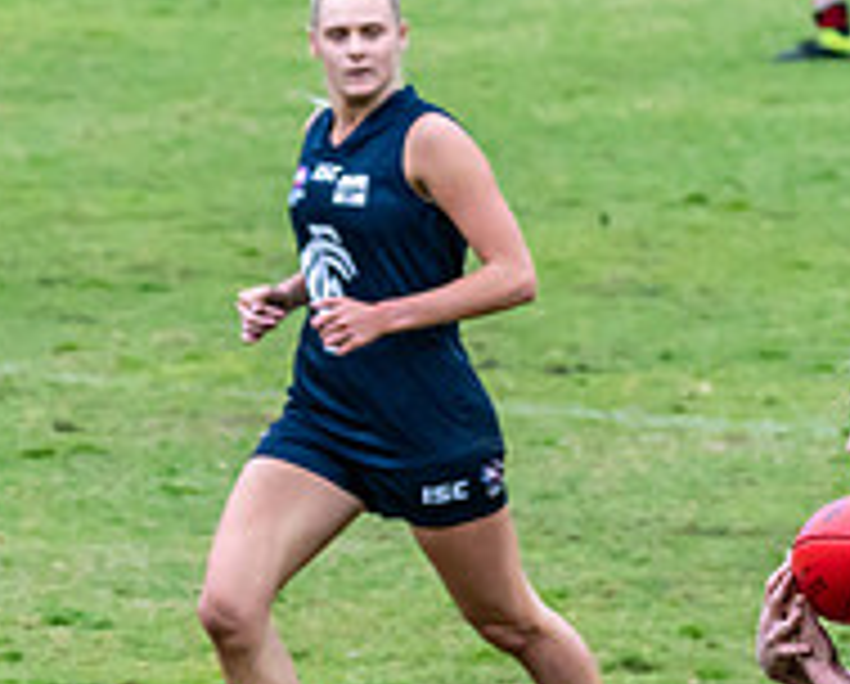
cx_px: 1113
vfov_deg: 1.6
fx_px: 23948
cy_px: 717
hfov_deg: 2.0
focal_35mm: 950
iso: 1250
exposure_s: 1/2000
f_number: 7.1
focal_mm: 190
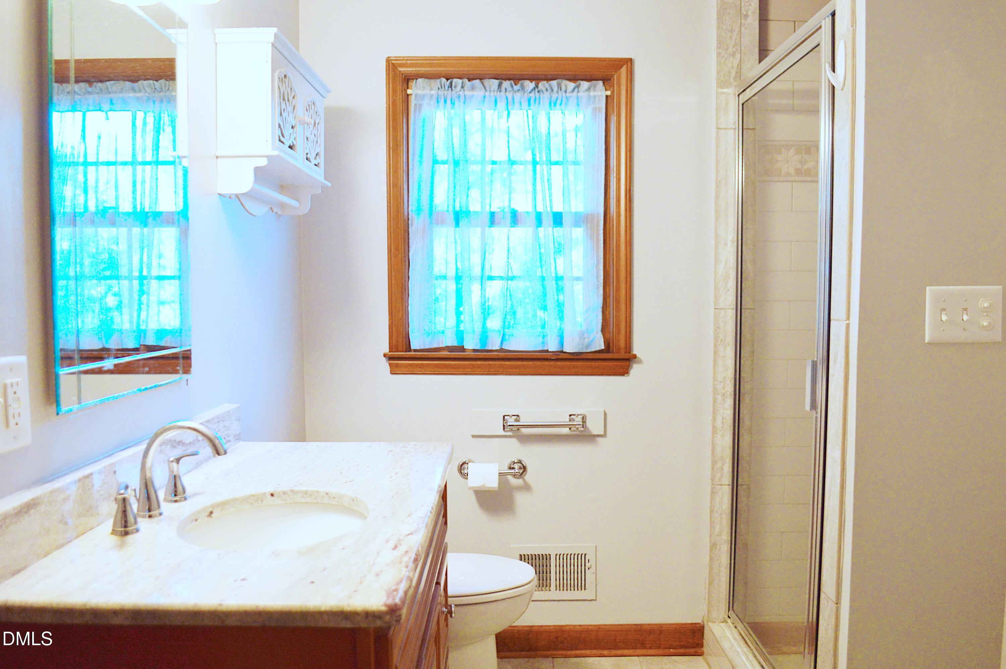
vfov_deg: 47.8
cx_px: 503
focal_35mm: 27
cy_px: 334
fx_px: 754
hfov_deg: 67.4
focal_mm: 18
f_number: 4
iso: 400
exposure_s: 1/60
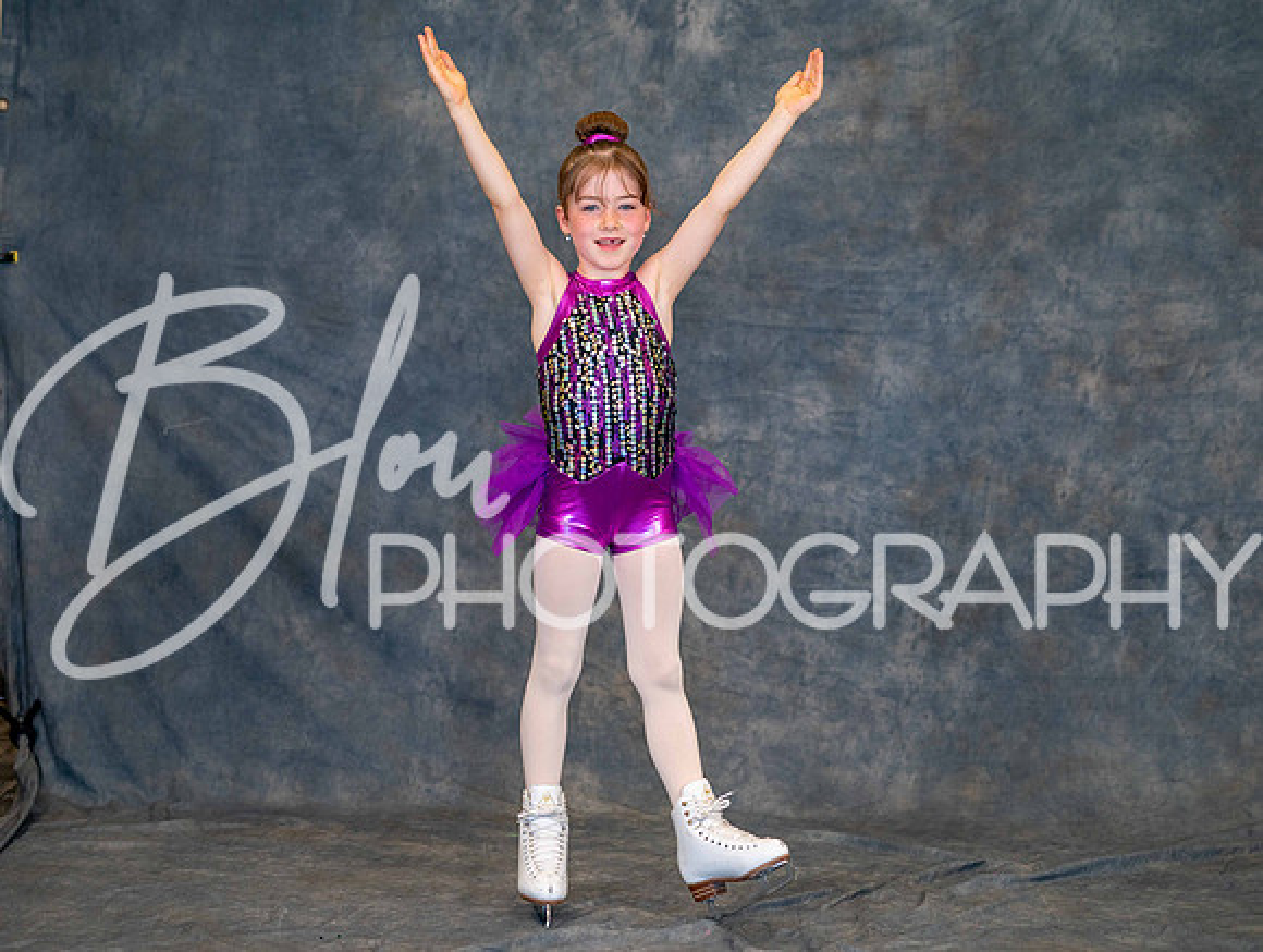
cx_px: 584
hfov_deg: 18.9
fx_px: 3793
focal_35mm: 104
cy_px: 416
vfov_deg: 14.3
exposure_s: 1/160
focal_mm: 85
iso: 640
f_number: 2.2
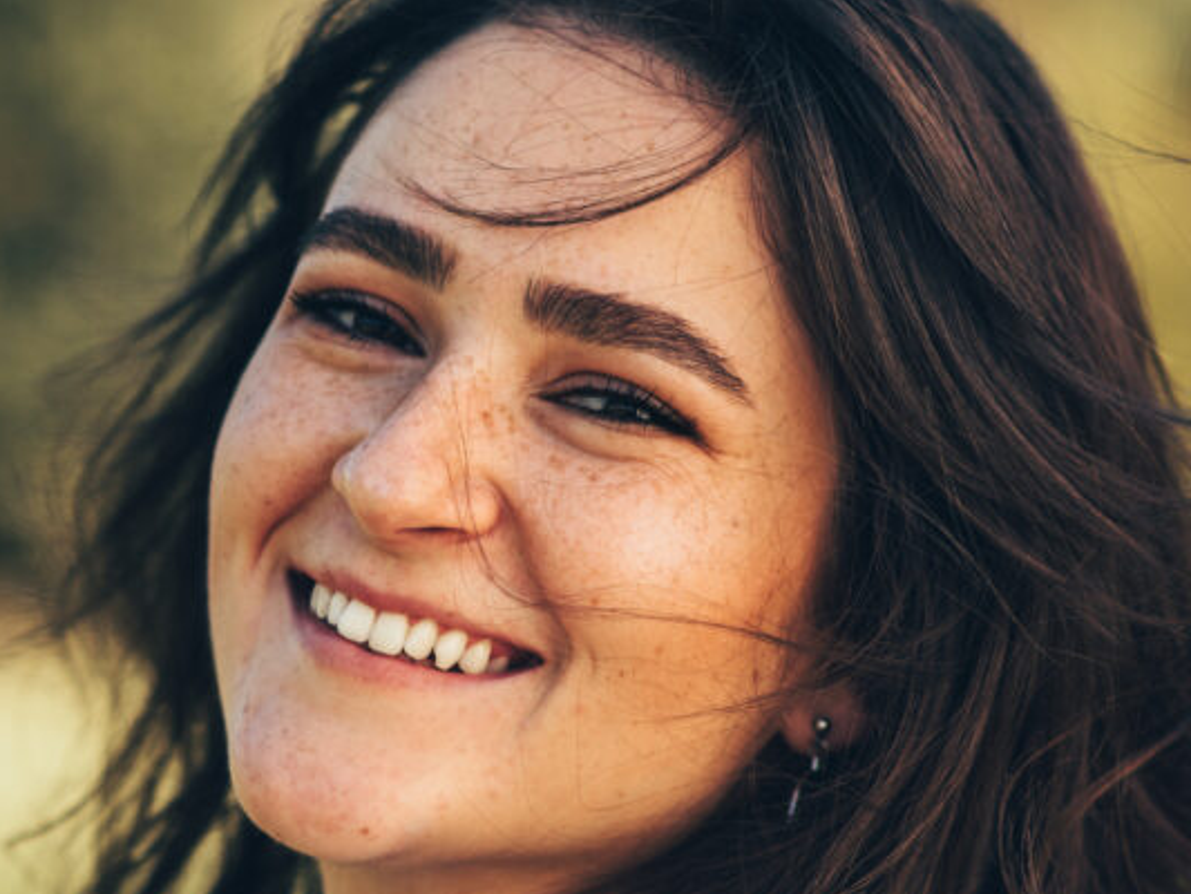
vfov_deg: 9.4
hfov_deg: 12.6
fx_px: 5403
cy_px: 600
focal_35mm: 157
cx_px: 404
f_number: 2.8
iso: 90
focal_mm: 85
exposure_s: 1/1600
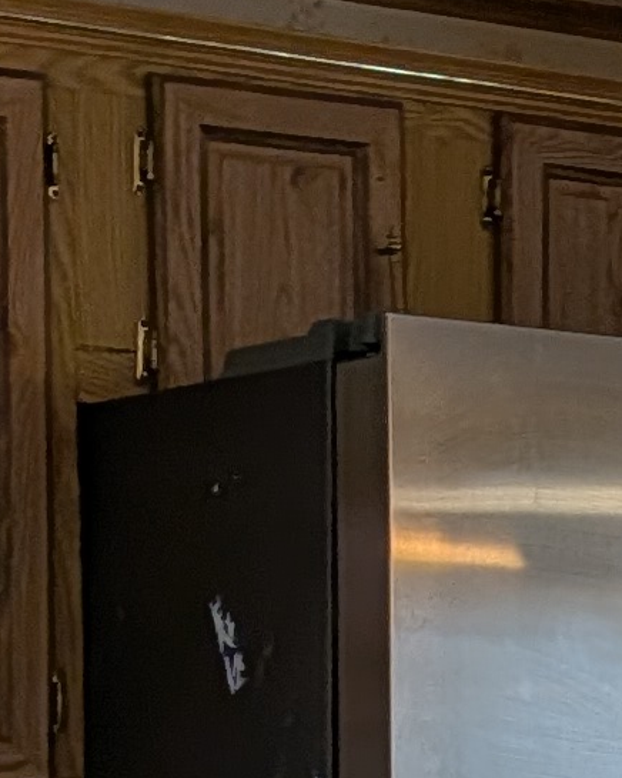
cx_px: 926
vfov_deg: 10.9
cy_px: 1029
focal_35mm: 172
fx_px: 3958
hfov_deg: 8.8
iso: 28
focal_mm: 4.53
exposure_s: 1/40
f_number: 1.7
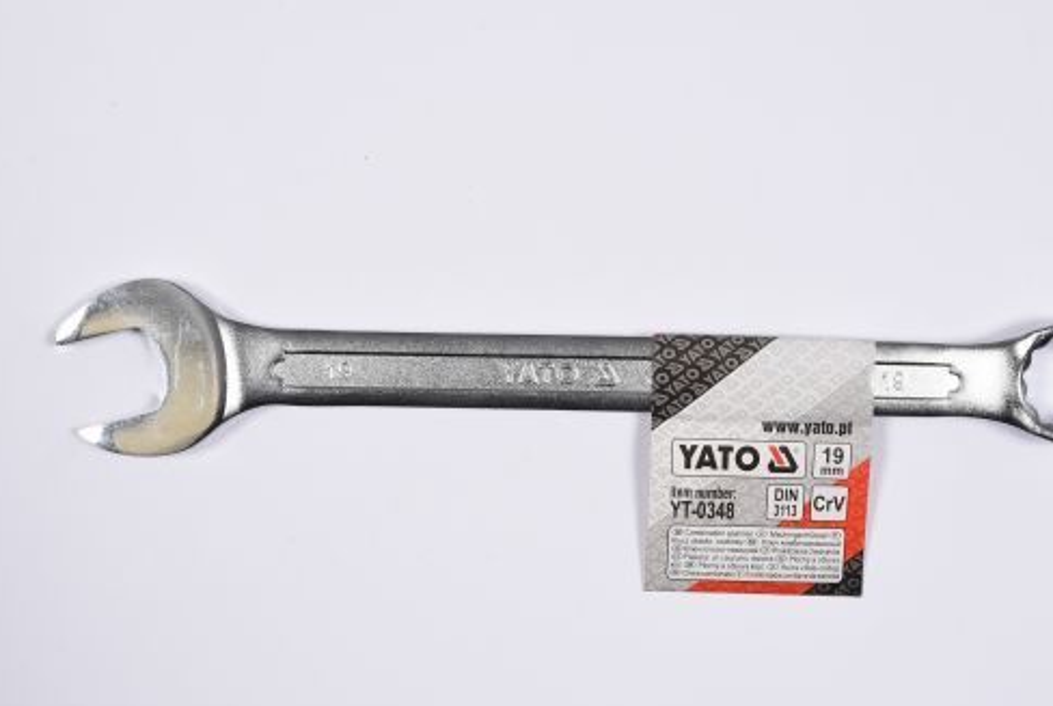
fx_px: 2461
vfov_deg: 16.3
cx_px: 575
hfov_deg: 24.1
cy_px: 391
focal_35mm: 84
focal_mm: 50
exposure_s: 1/125
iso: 250
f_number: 14
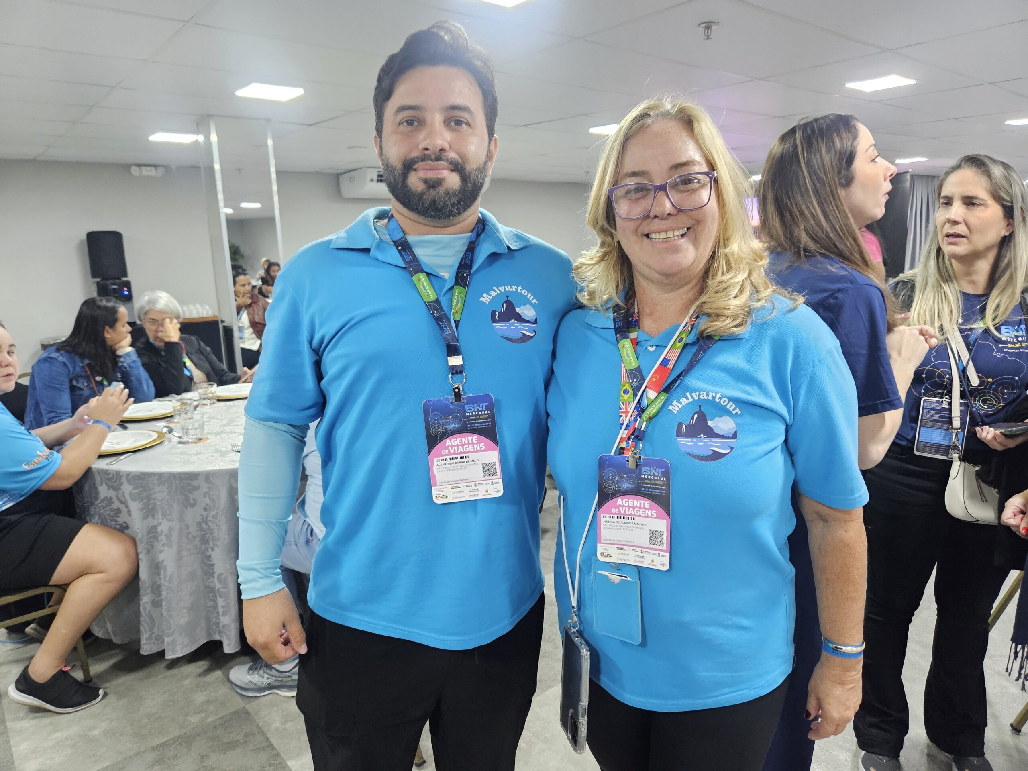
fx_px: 683
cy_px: 386
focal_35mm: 23
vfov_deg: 58.9
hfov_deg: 73.9
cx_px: 514
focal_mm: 5.4
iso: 1000
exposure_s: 1/120
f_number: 1.8
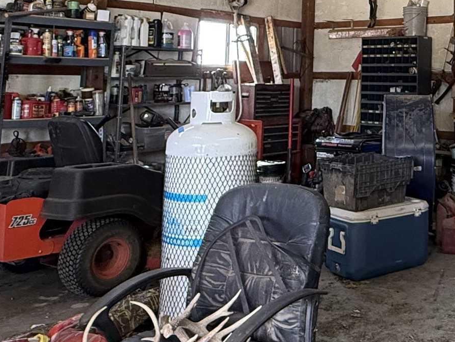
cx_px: 436
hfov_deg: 36.4
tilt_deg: +4.7
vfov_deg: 28.8
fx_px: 631
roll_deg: +0.4
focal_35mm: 48
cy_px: 18
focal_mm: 2.22
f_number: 2.2
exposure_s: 1/120
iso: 320
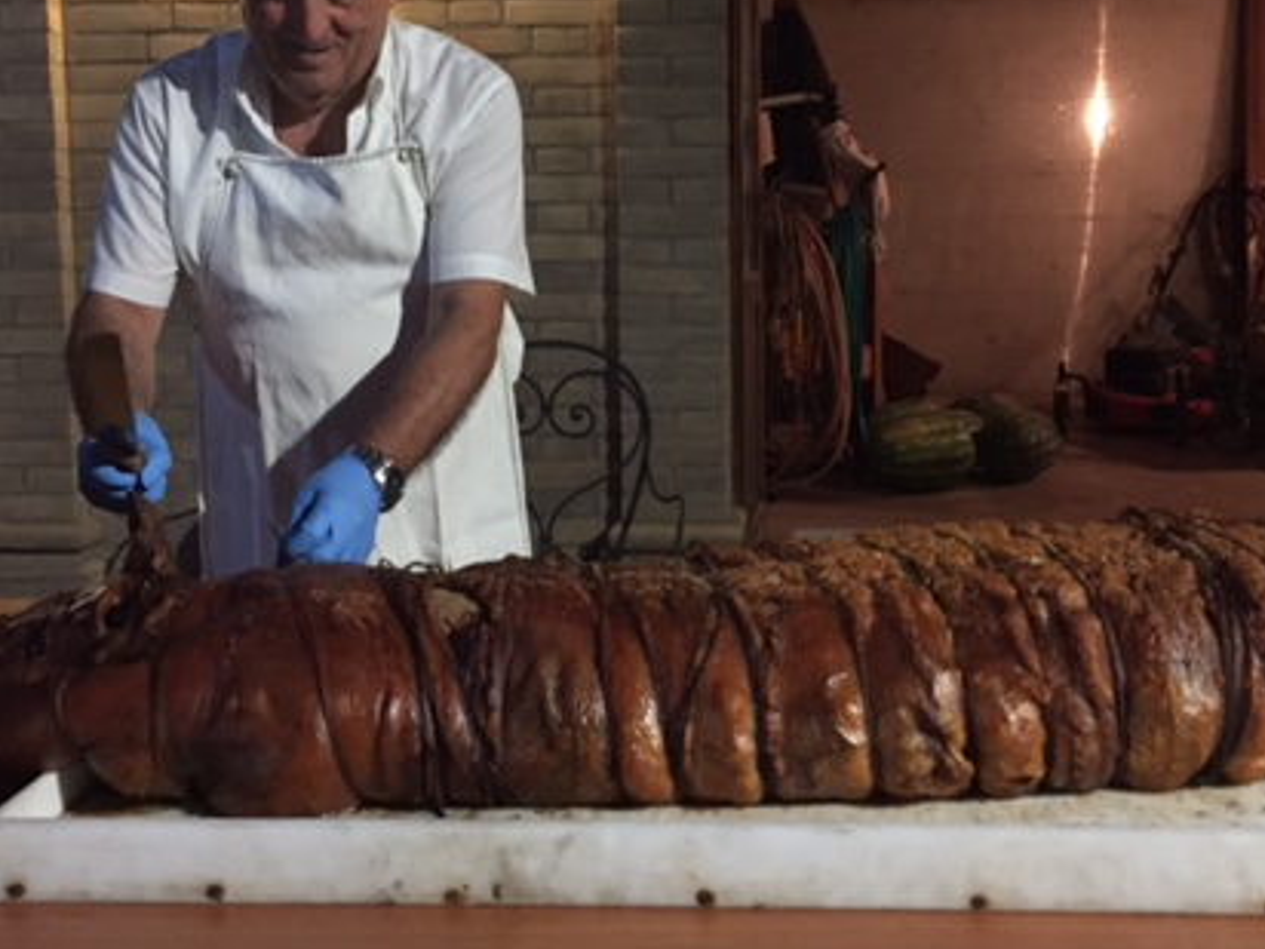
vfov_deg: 32.1
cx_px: 685
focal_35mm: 45
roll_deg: +0.8
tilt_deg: -6.4
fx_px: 1644
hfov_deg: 42.0
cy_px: 369
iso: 320
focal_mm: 4.15
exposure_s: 1/17
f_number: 2.2
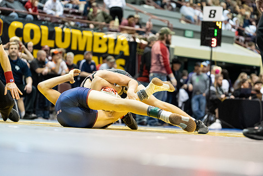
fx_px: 913
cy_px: 88
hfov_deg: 16.4
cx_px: 132
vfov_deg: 11.0
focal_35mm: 125
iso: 10000
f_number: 4
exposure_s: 1/500
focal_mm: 125
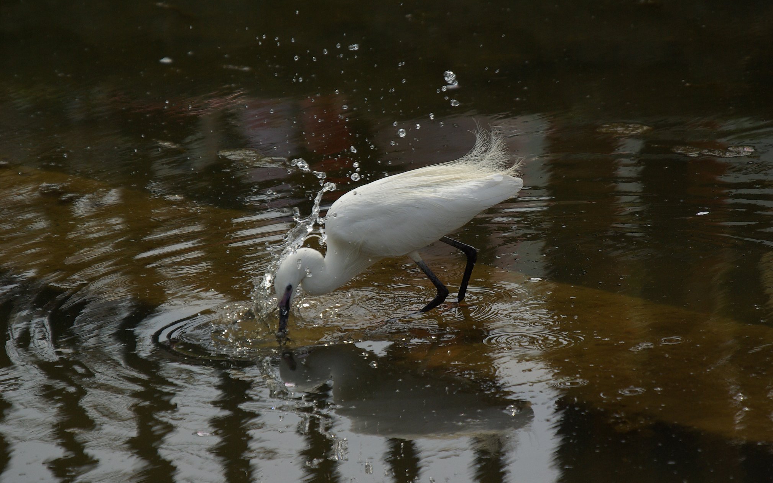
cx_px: 392
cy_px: 237
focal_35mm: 482
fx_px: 10154
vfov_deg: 2.7
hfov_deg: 4.4
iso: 200
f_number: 6.7
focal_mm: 310
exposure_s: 1/1000
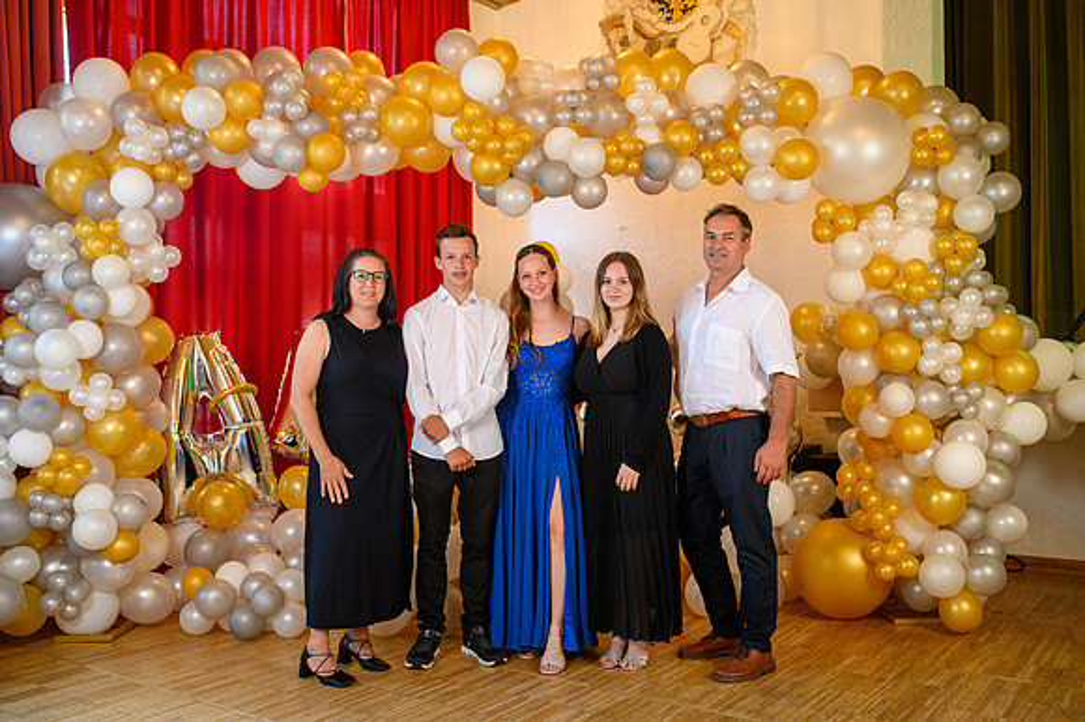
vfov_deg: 37.8
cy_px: 361
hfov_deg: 54.5
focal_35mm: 35
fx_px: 1054
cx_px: 542
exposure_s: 1/100
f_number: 3.5
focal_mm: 35
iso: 1250
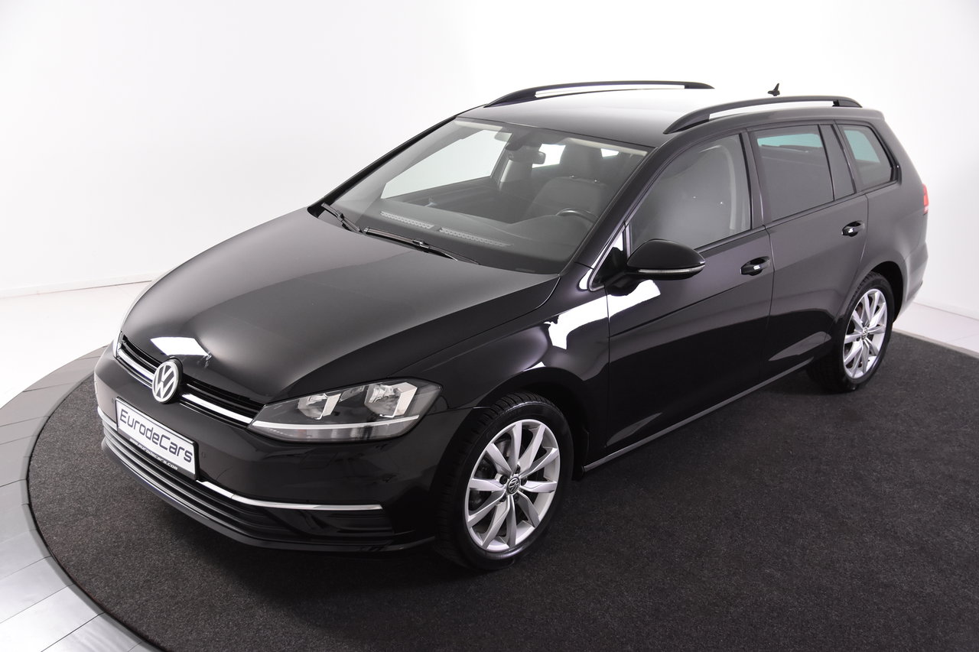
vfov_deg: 34.2
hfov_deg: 49.6
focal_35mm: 39
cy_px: 326
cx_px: 490
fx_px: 1060
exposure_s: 1/80
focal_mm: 26
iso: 1600
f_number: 4.5
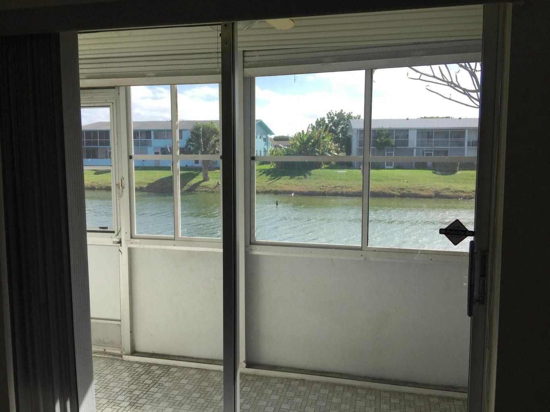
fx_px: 461
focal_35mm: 29
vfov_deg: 48.2
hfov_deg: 61.7
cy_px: 206
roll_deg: -1.3
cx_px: 275
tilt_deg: -5.7
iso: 32
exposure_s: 1/898
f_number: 2.2
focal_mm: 4.15
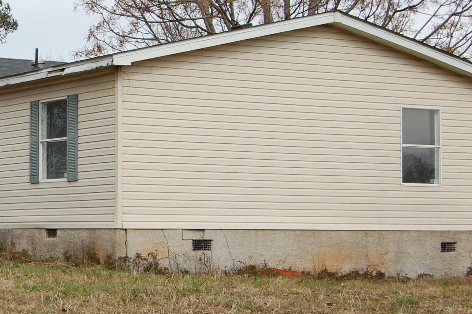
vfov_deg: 12.8
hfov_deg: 18.3
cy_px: 160
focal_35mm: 107
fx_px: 1403
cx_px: -70
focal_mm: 31
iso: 200
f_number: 8
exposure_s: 1/250
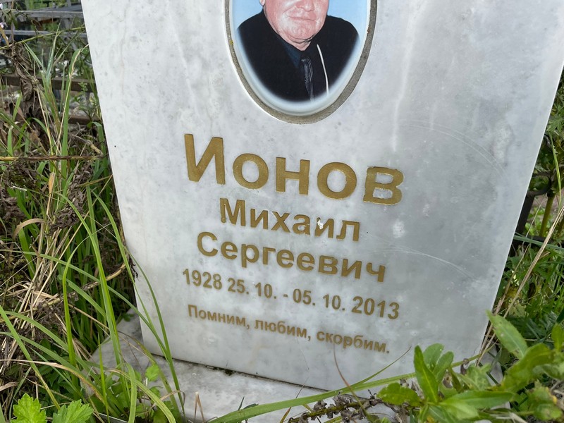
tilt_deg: -30.6
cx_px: 282
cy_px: 212
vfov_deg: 53.1
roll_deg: +0.3
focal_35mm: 26
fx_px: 424
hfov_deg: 67.3
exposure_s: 1/2451
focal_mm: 4.2
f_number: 1.6
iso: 32
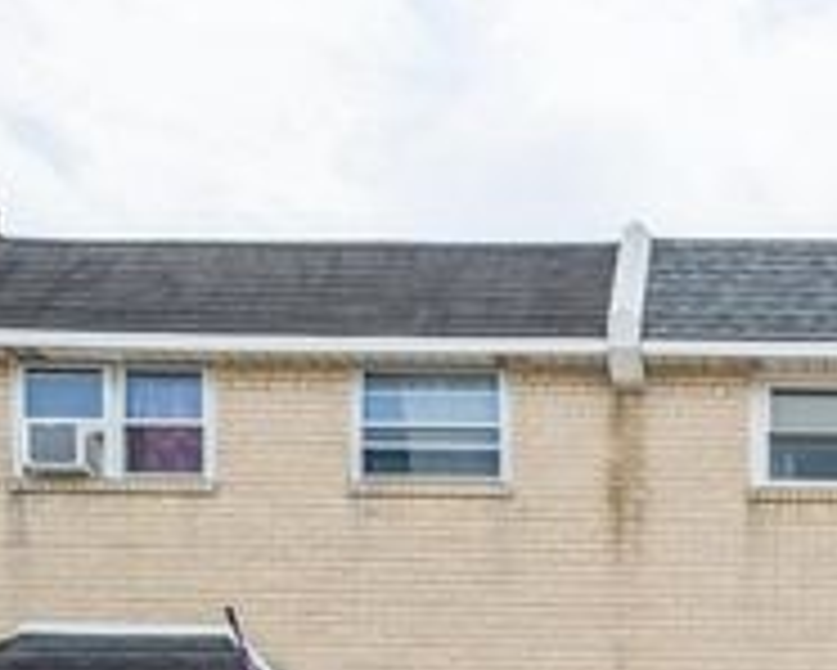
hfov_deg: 30.8
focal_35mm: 53
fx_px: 1314
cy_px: 735
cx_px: 963
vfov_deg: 26.4
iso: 250
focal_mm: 13.8
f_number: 8
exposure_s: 1/450
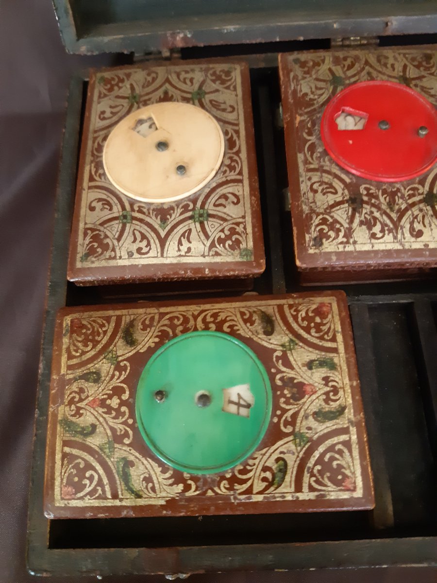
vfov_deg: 67.3
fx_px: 438
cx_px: 218
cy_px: 292
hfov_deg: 53.1
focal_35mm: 26
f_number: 1.7
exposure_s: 1/15
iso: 640
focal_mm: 3.93
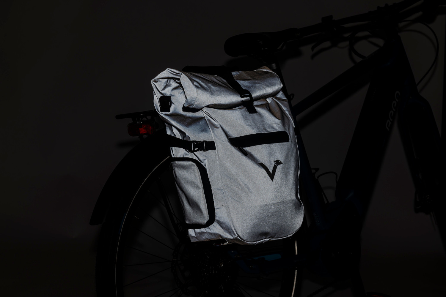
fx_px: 867
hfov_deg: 28.8
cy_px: 148
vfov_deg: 19.5
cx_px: 223
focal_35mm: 70
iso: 31
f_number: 11
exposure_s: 1/60
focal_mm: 70
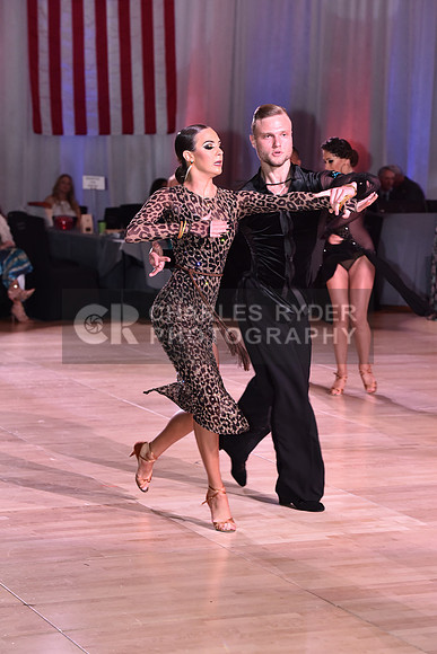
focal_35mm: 102
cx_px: 218
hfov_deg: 13.4
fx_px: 1856
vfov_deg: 20.0
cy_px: 327
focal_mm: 102
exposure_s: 1/250
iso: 1600
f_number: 4.5
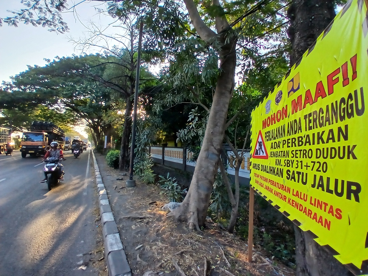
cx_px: 184
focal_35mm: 17
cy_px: 138
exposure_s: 1/108
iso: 50
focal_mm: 1.4
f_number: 2.2
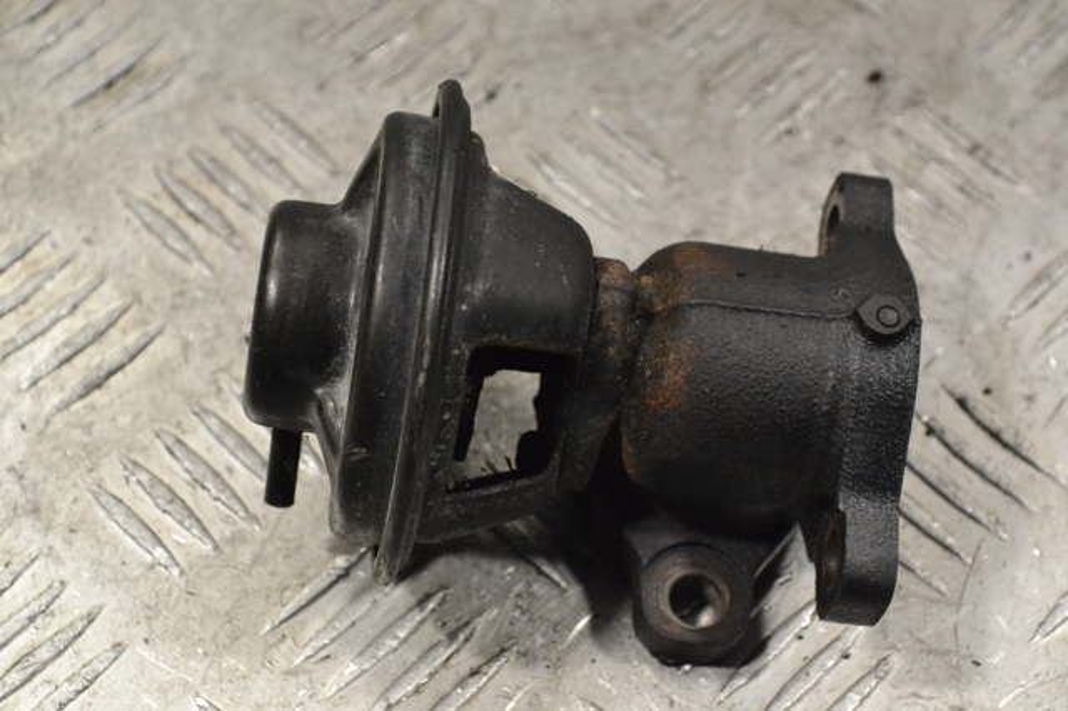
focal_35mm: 78
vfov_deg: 17.5
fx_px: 2313
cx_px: 534
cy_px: 356
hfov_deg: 26.0
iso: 3200
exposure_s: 1/250
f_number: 8
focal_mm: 52
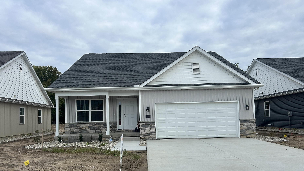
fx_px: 234
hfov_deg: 66.1
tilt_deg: +1.6
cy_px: 116
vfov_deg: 39.6
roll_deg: +1.2
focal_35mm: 29
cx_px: 154
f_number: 1.5
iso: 50
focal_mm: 5.7
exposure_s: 1/1751
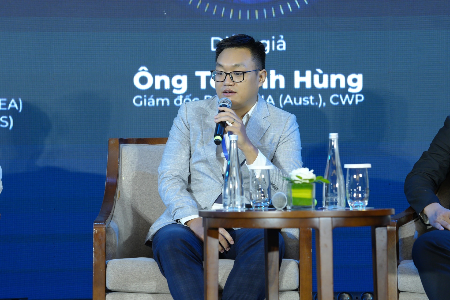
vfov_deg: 10.8
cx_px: 225
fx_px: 1587
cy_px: 150
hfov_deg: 16.1
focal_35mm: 127
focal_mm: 85
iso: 1000
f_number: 3.2
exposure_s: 1/250
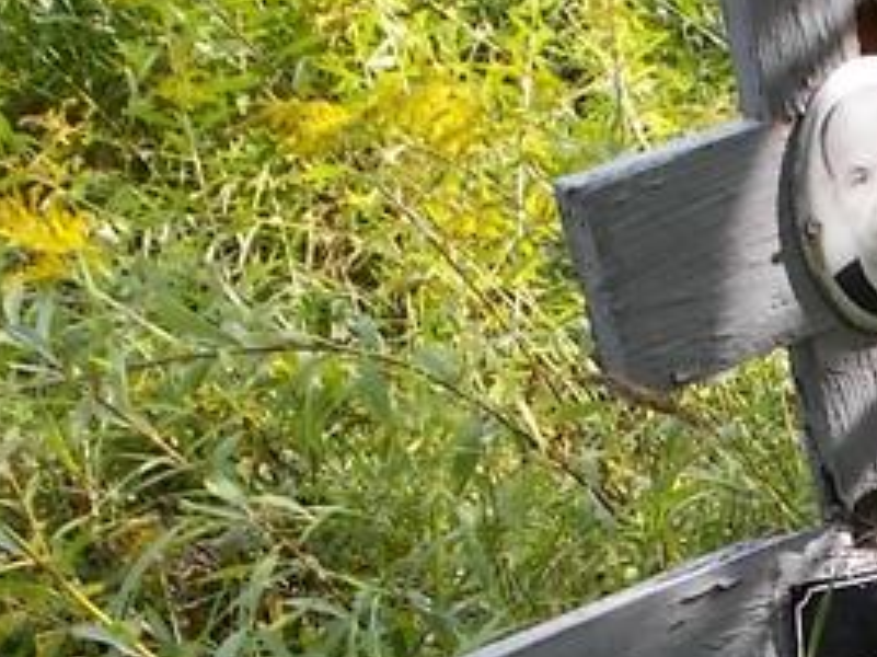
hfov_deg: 23.7
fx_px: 1975
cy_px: 739
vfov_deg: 18.1
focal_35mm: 78
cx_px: 930
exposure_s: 1/125
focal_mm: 4.6
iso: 80
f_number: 3.2
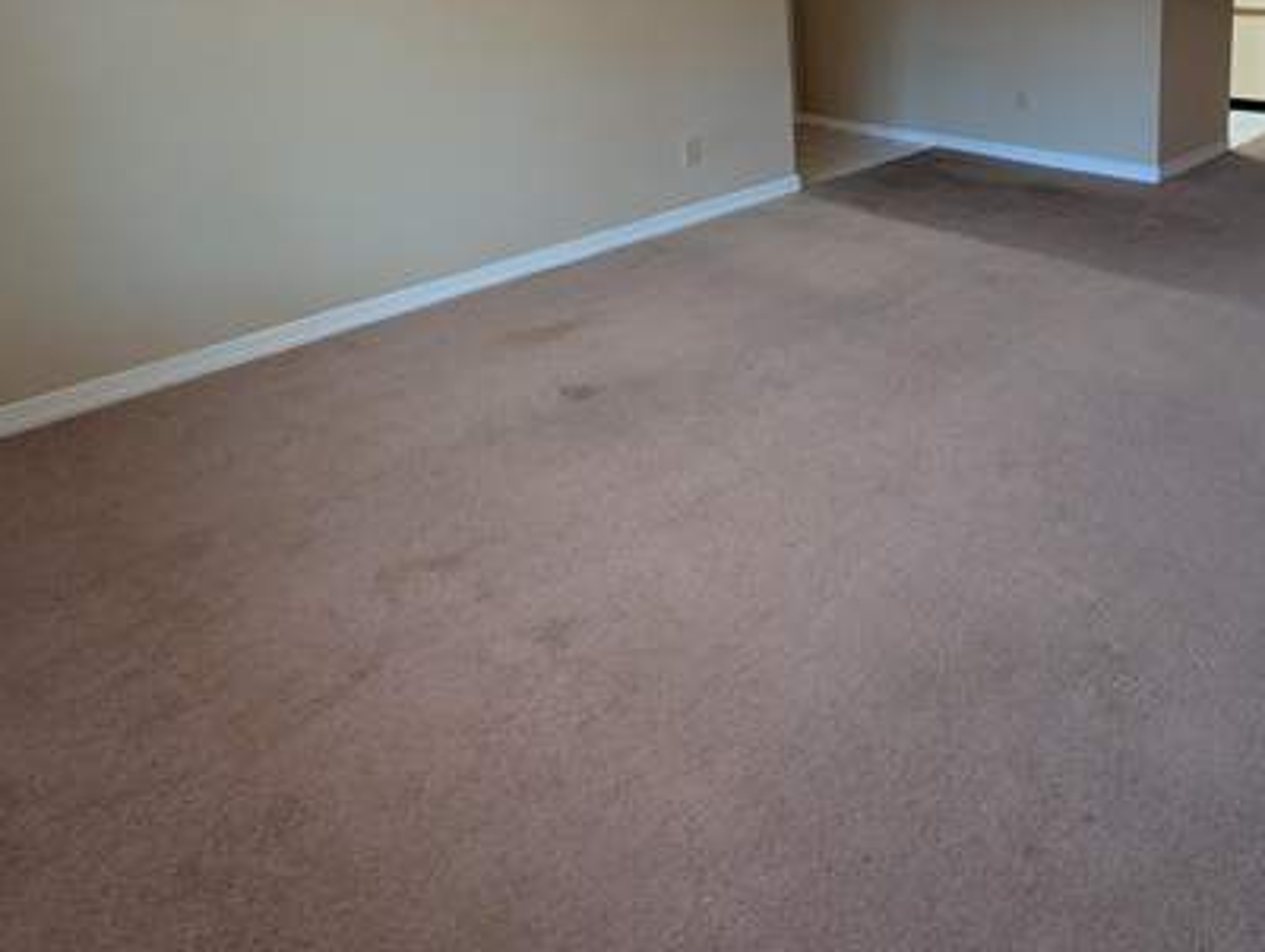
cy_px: 133
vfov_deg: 51.6
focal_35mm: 24
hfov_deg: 68.6
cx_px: 886
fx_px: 878
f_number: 1.7
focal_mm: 2.02
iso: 63
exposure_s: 1/30
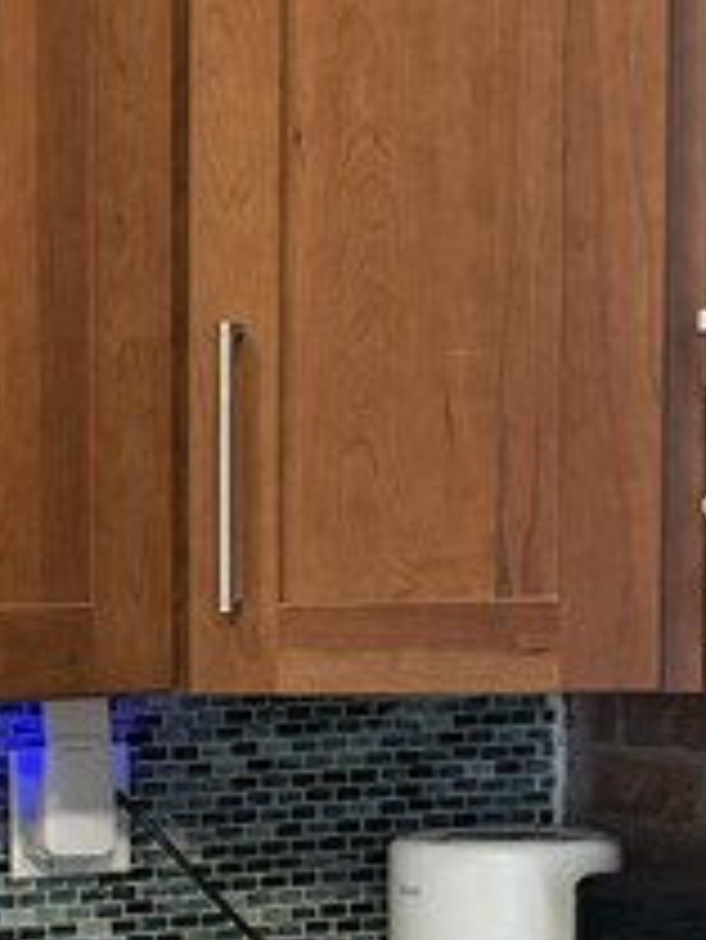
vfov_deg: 16.9
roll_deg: +0.9
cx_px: -355
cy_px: 864
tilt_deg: -5.5
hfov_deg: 12.3
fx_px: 3124
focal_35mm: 115
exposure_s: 1/60
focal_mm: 6.76
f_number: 1.78
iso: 500
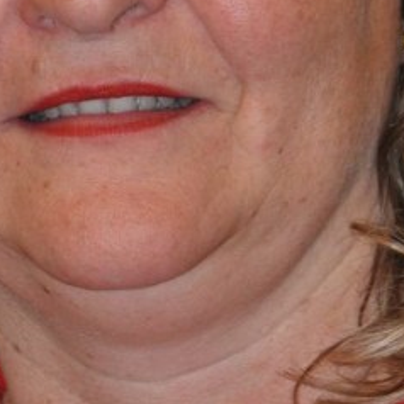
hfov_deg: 1.7
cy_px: 81
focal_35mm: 1028
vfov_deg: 1.7
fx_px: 13574
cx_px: 123
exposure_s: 1/60
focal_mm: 200
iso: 800
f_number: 6.3
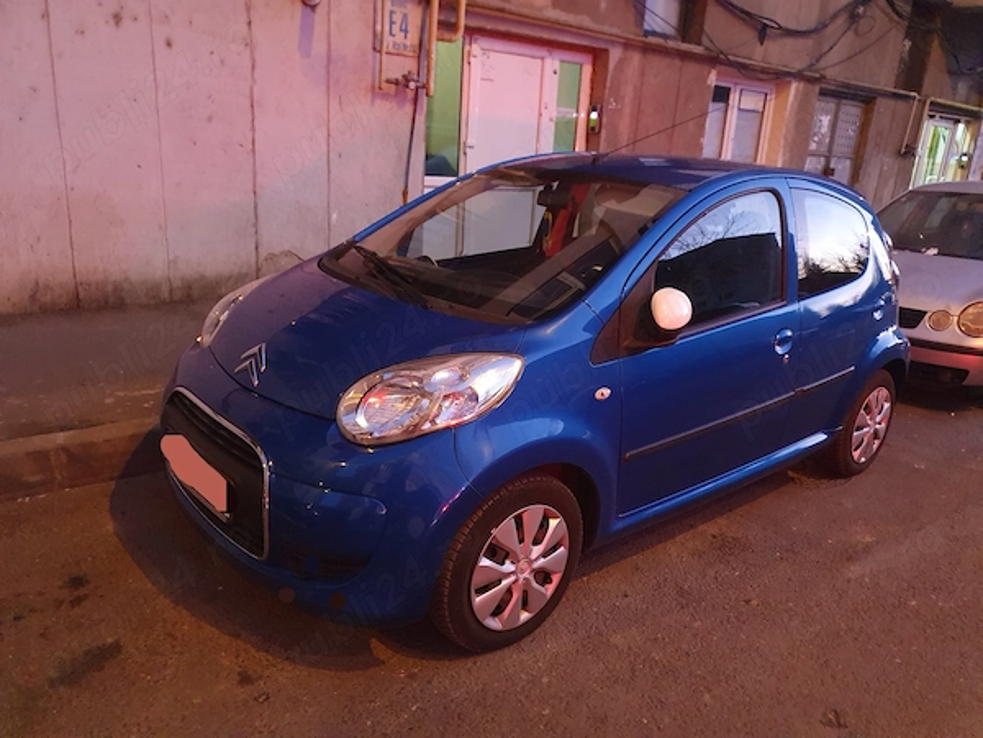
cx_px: 492
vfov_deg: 53.1
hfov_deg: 67.3
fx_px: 738
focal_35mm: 26
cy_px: 369
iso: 640
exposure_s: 1/33
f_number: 1.5
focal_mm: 4.32
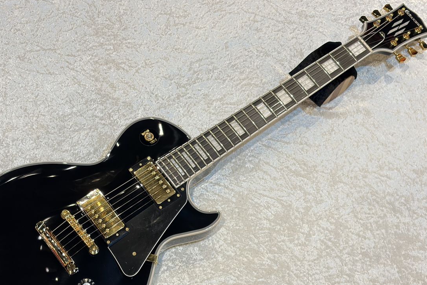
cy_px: 188
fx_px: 759
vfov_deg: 21.2
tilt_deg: -65.4
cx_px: 189
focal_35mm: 64
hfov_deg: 31.4
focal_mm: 5.96
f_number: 1.6
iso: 160
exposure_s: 1/60
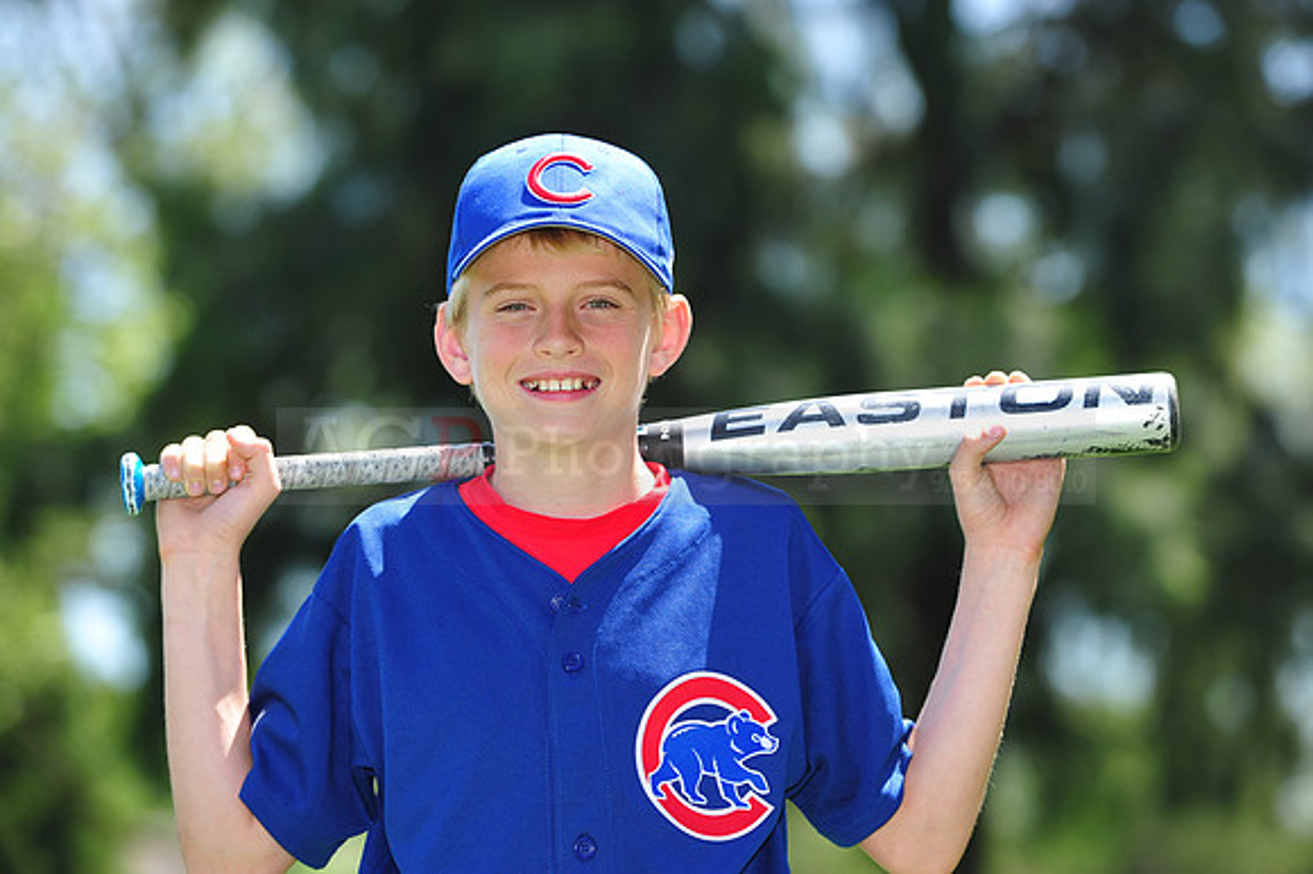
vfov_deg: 6.9
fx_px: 7290
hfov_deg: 10.3
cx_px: 656
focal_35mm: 200
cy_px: 437
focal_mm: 200
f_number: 5.6
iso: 200
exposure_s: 1/320
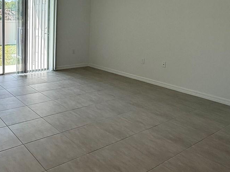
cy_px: 42
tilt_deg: -4.5
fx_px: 226
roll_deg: -1.3
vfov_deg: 40.5
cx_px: 64
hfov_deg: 52.1
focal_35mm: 34
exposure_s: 1/458
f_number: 2.2
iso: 64
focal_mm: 2.22
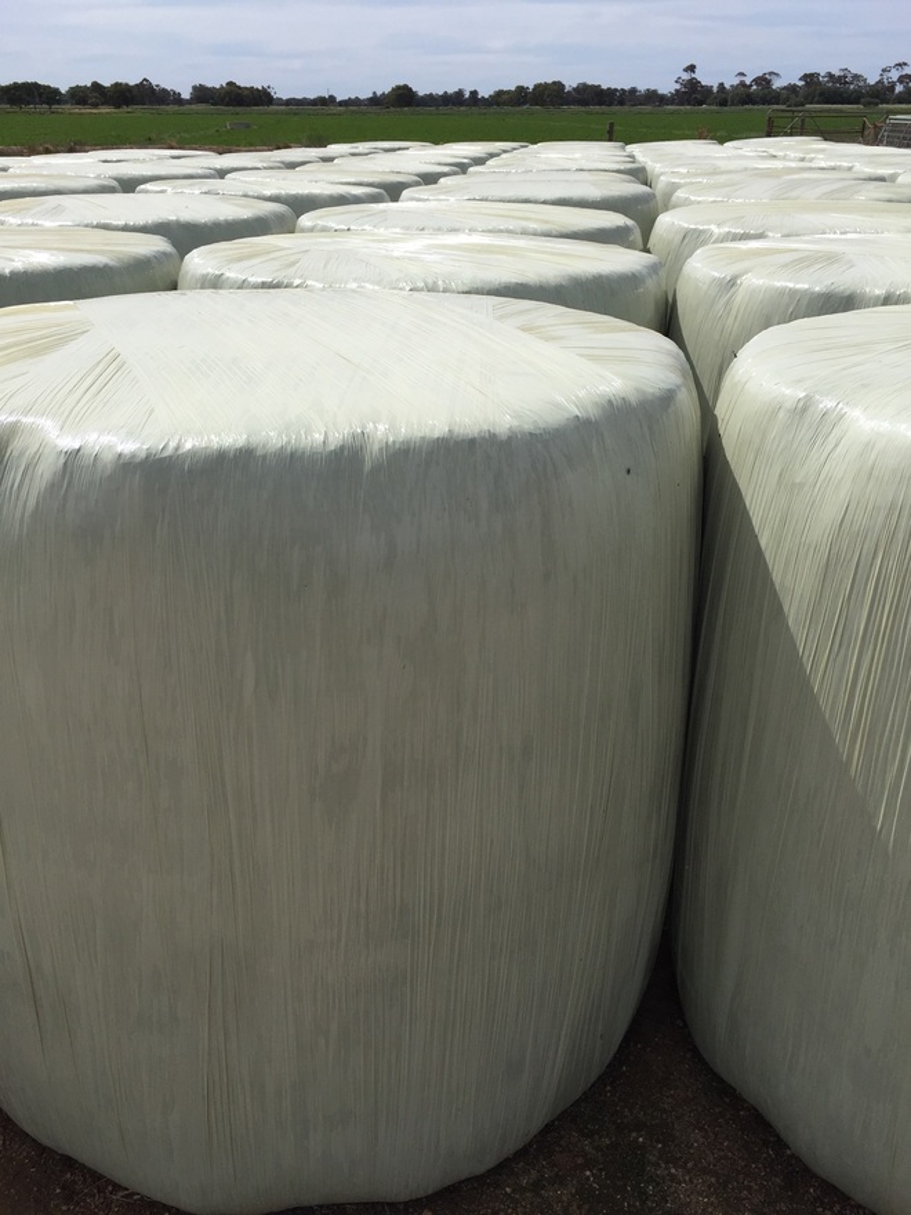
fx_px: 1018
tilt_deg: -24.5
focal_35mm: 29
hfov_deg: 48.2
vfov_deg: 61.7
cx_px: 456
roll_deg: +0.6
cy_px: 608
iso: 32
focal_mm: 4.15
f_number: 2.2
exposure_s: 1/4405
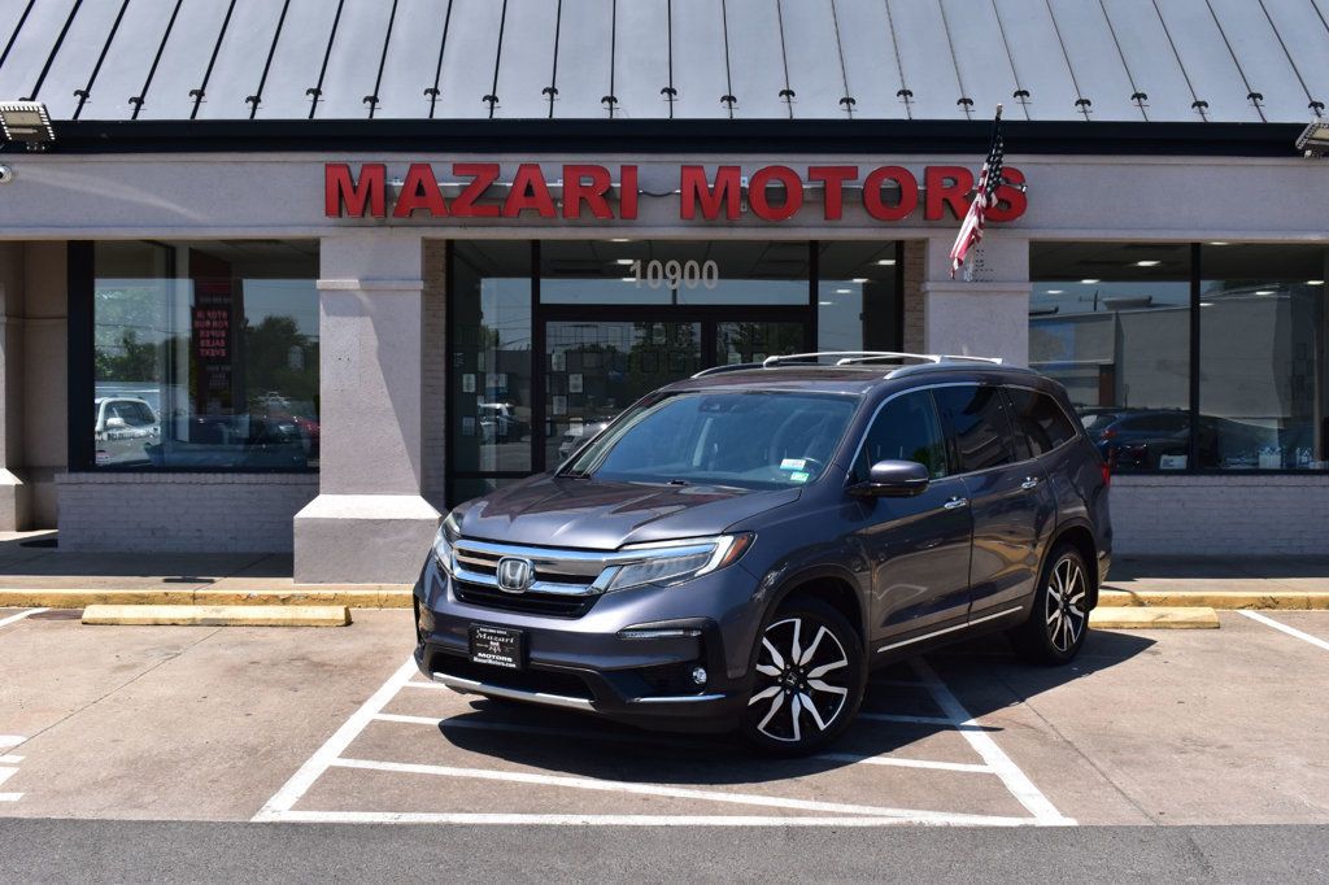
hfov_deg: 46.4
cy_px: 442
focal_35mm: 42
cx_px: 664
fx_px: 1550
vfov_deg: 31.9
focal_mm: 28
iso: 360
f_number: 11
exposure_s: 1/500
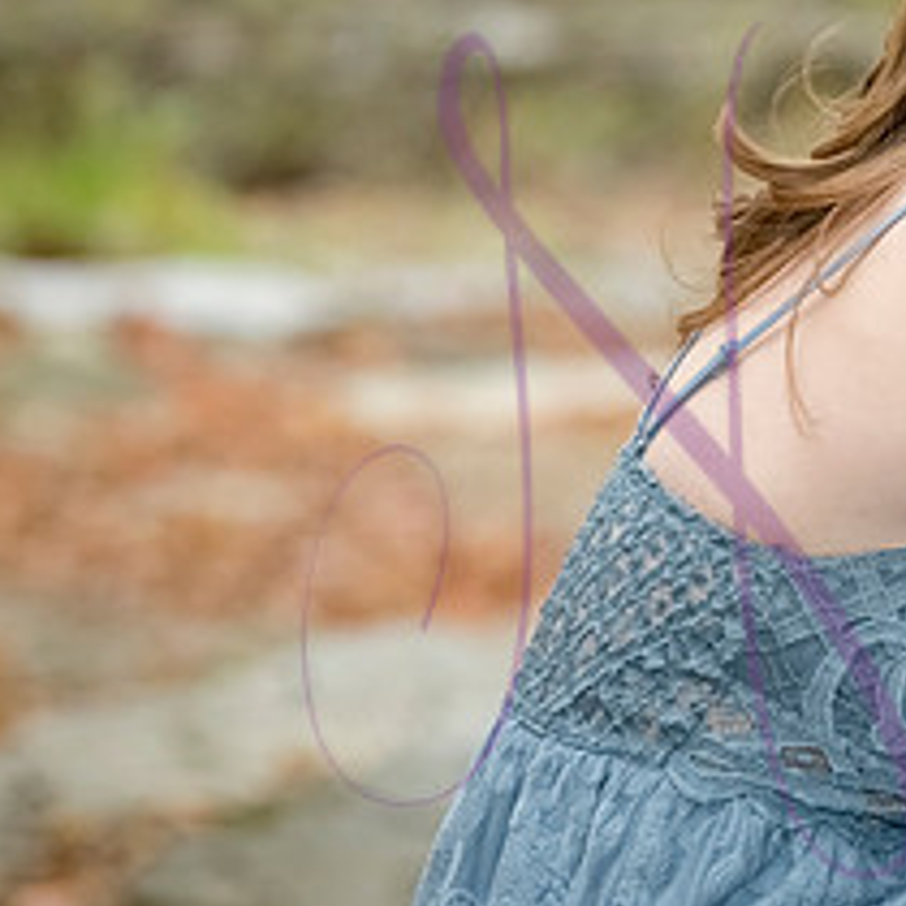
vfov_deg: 6.0
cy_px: 97
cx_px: 1165
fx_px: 8676
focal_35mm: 293
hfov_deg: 5.9
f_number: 5.6
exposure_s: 1/250
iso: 2000
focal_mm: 125
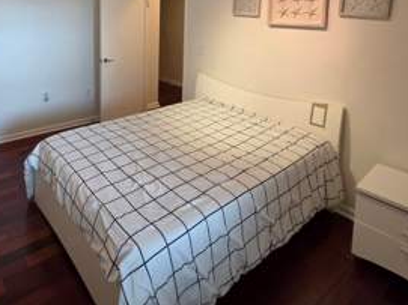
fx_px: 271
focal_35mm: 23
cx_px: 123
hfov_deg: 70.9
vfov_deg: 52.6
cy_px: 38
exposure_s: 1/120
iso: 200
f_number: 1.9
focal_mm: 2.2
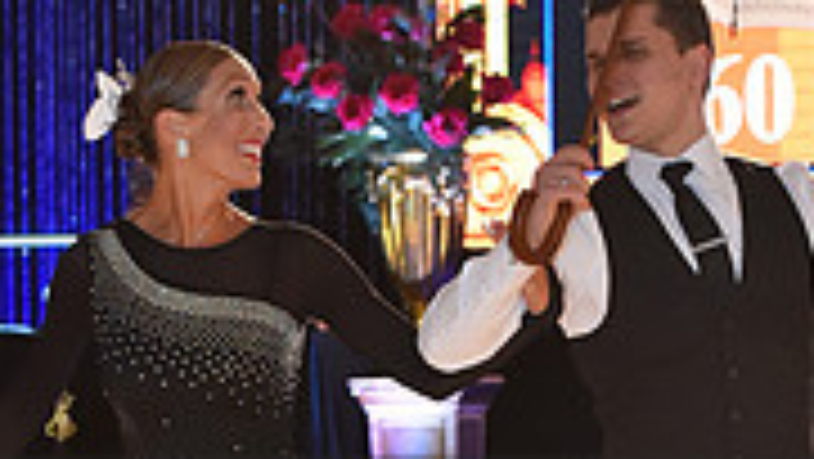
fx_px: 5960
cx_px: 461
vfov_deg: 4.4
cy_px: 608
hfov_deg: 7.8
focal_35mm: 276
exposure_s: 1/250
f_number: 4.5
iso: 2000
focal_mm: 82
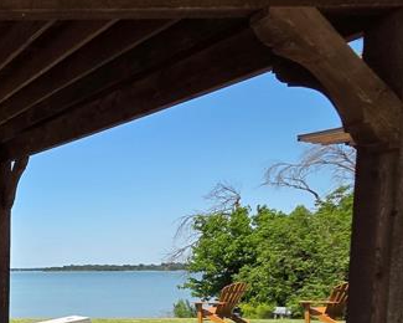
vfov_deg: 34.6
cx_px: -186
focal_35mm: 40
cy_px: 307
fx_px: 477
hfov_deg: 29.7
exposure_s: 1/2000
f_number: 2.2
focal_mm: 2.2
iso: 64
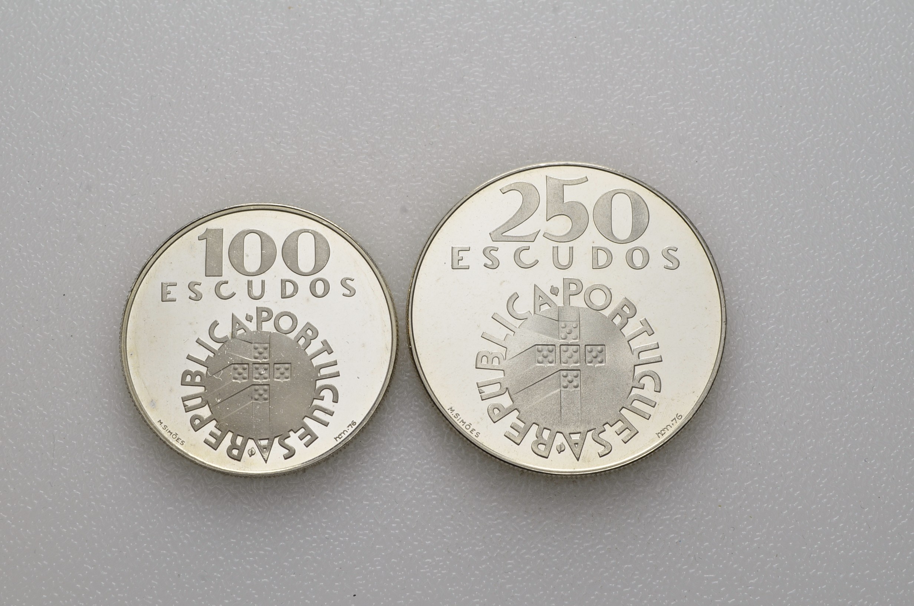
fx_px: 1672
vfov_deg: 20.5
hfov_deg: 30.6
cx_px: 457
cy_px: 303
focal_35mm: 66
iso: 400
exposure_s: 1/250
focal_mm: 44
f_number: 14
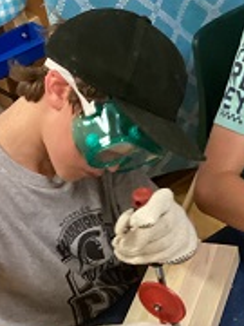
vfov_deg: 22.6
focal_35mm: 86
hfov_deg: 16.9
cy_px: 221
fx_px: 808
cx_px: 234
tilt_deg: -40.3
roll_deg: +5.1
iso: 400
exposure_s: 1/60
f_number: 2.4
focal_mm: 3.3
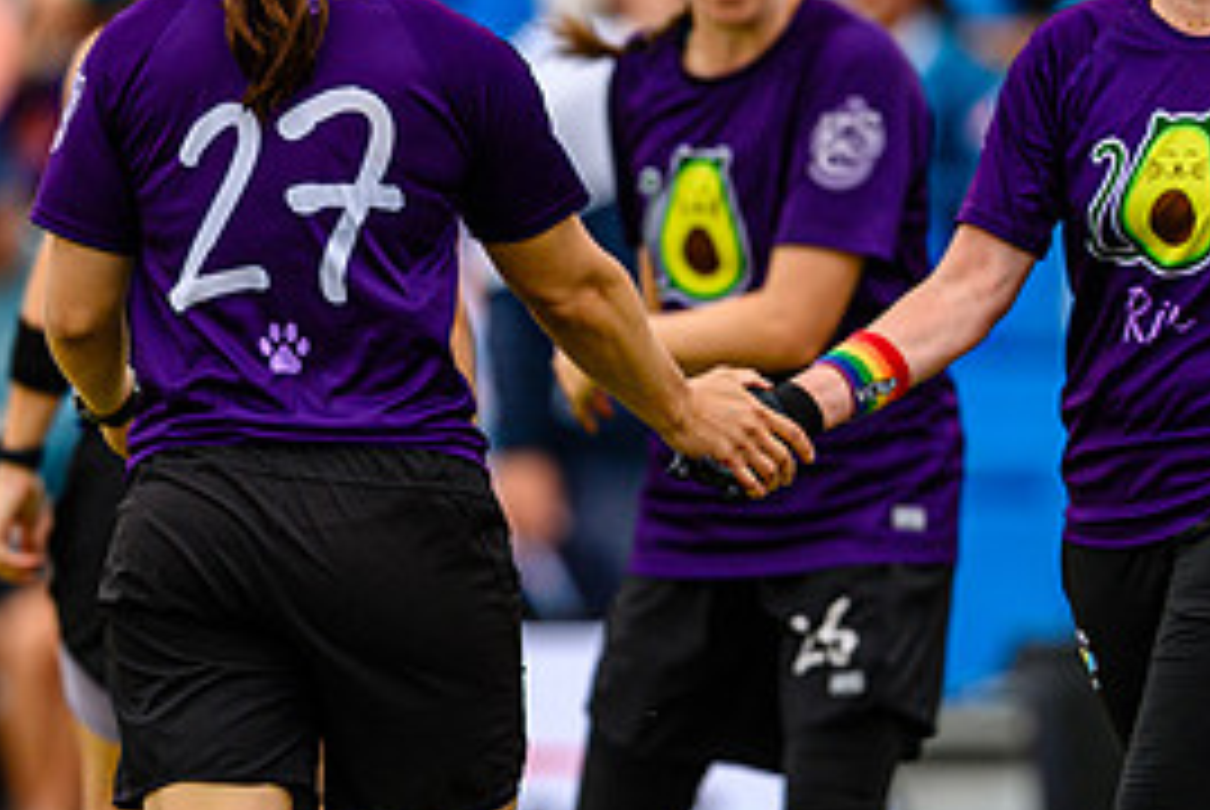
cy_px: 356
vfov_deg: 1.3
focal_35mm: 1095
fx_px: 36843
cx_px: 504
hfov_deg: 1.9
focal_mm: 400
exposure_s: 1/1250
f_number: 3.2
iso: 140
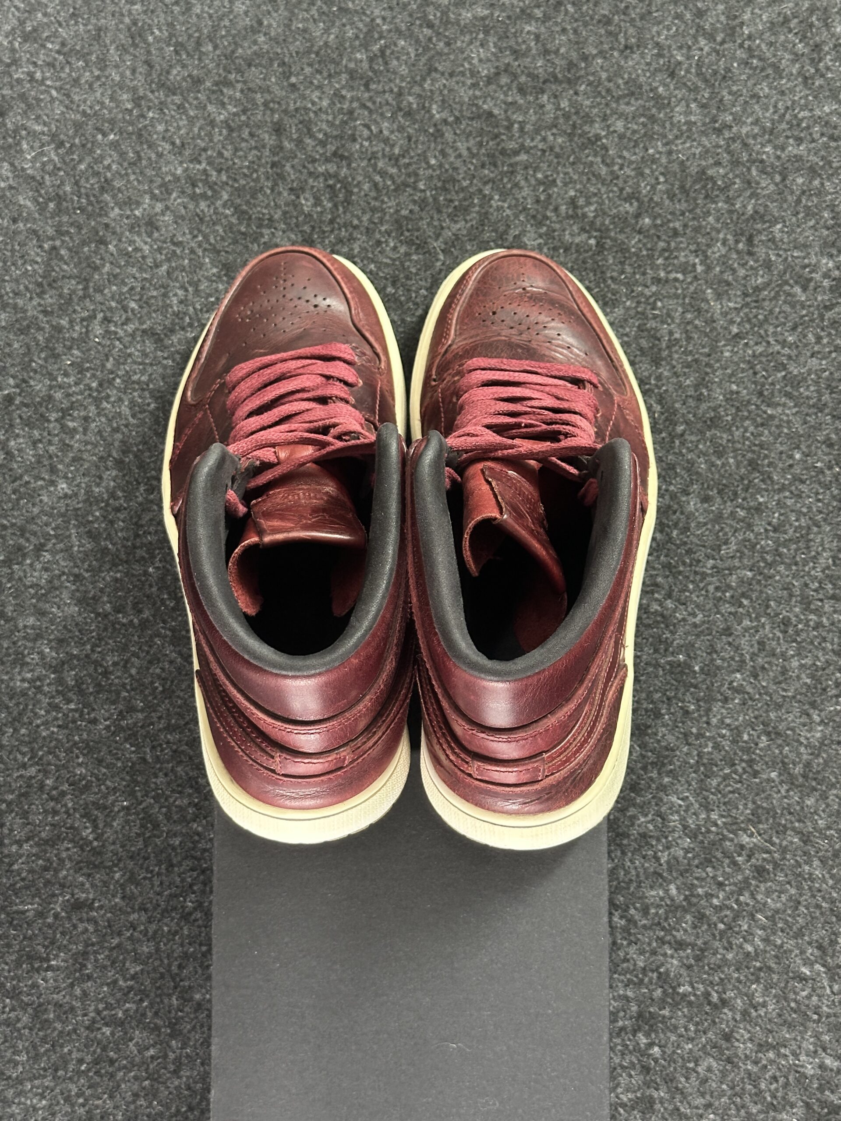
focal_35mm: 48
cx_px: 420
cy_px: 560
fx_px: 1555
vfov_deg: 39.7
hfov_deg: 30.3
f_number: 1.78
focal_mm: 6.86
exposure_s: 1/25
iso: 500
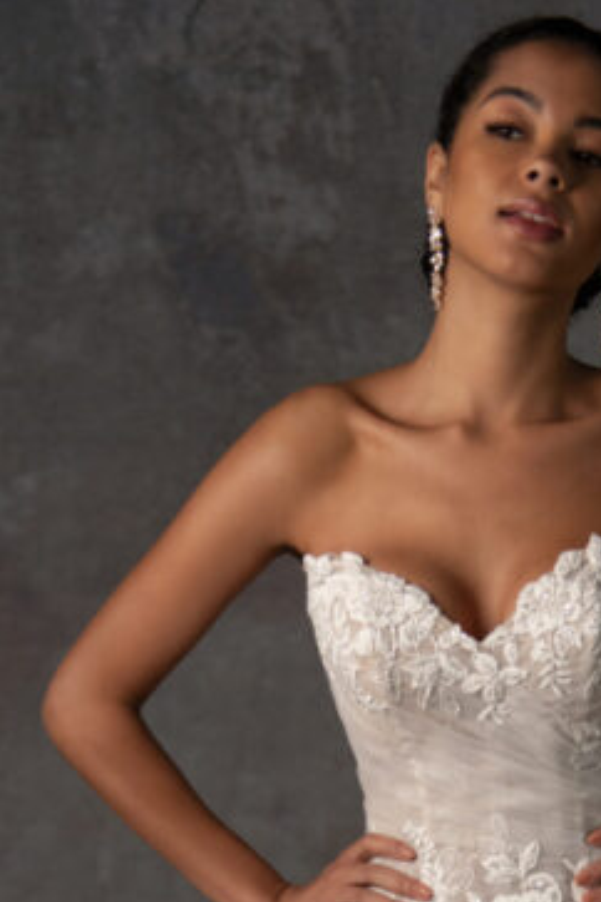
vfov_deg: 15.3
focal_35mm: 127
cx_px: 389
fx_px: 3180
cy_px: 1228
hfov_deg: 10.8
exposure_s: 1/800
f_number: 2.8
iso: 500
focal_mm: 45
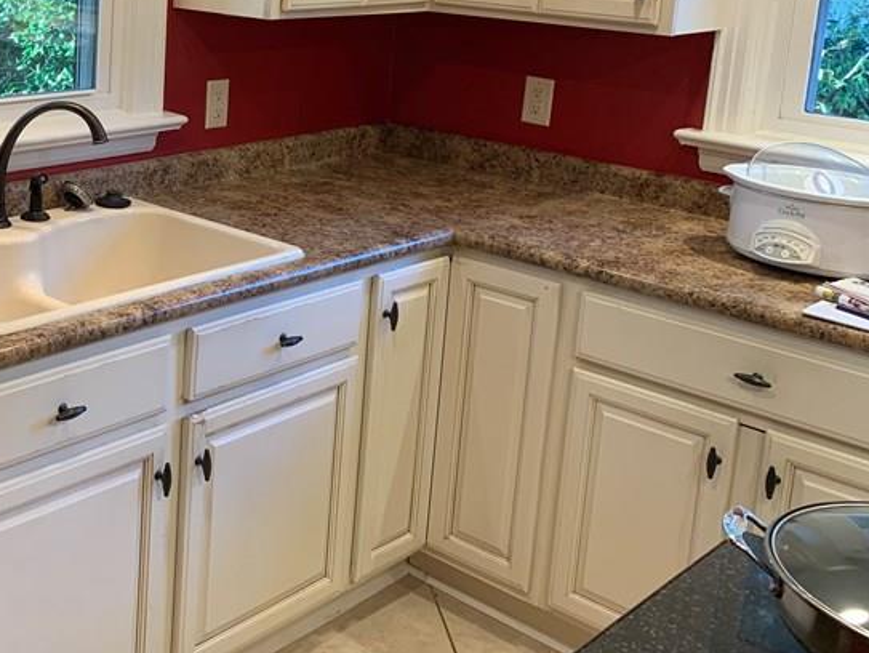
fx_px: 1231
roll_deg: -2.3
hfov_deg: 36.3
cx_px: 77
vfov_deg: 29.1
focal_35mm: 49
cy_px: 142
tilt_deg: -9.6
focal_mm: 4.25
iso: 100
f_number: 1.8
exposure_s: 1/60
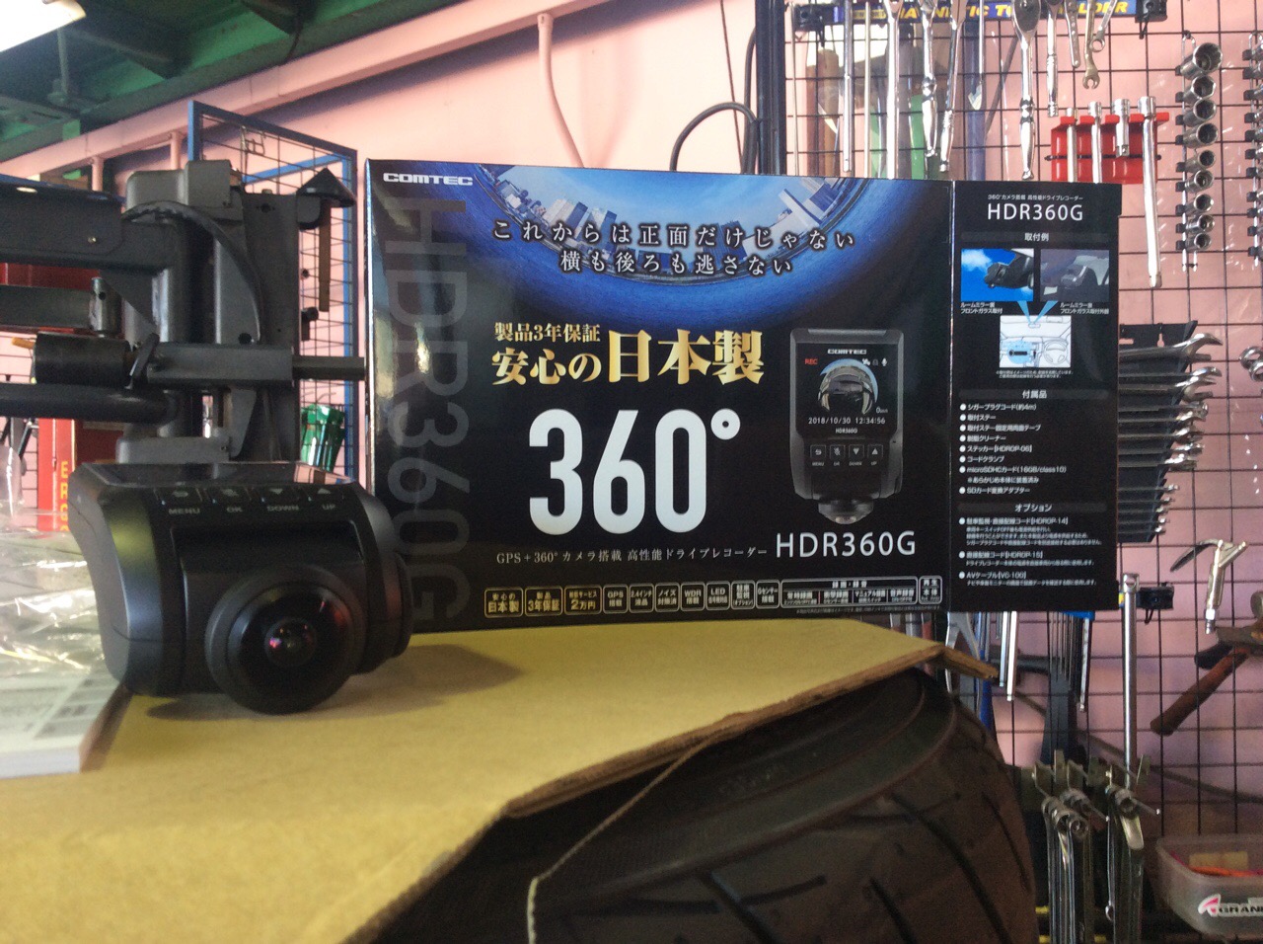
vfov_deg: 44.1
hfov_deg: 56.9
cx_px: 632
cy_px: 472
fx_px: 1166
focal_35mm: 32
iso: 50
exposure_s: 1/24
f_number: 2.4
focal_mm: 3.3
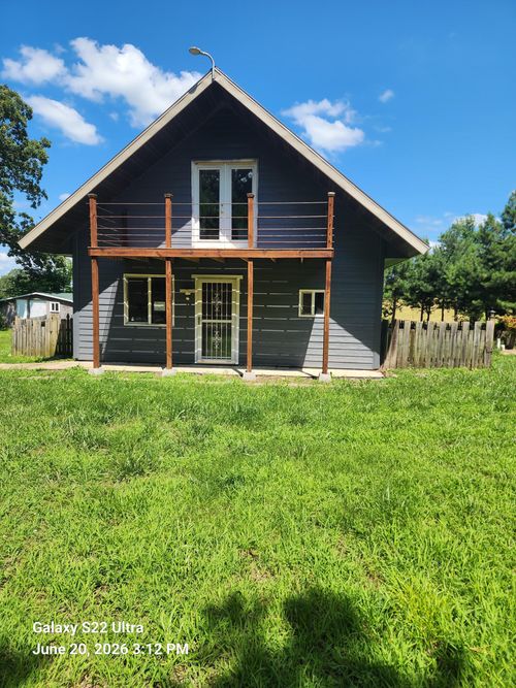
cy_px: 344
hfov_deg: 58.9
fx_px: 457
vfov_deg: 73.9
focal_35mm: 23
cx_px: 258
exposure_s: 1/777
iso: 12
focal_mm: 6.4
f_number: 1.8
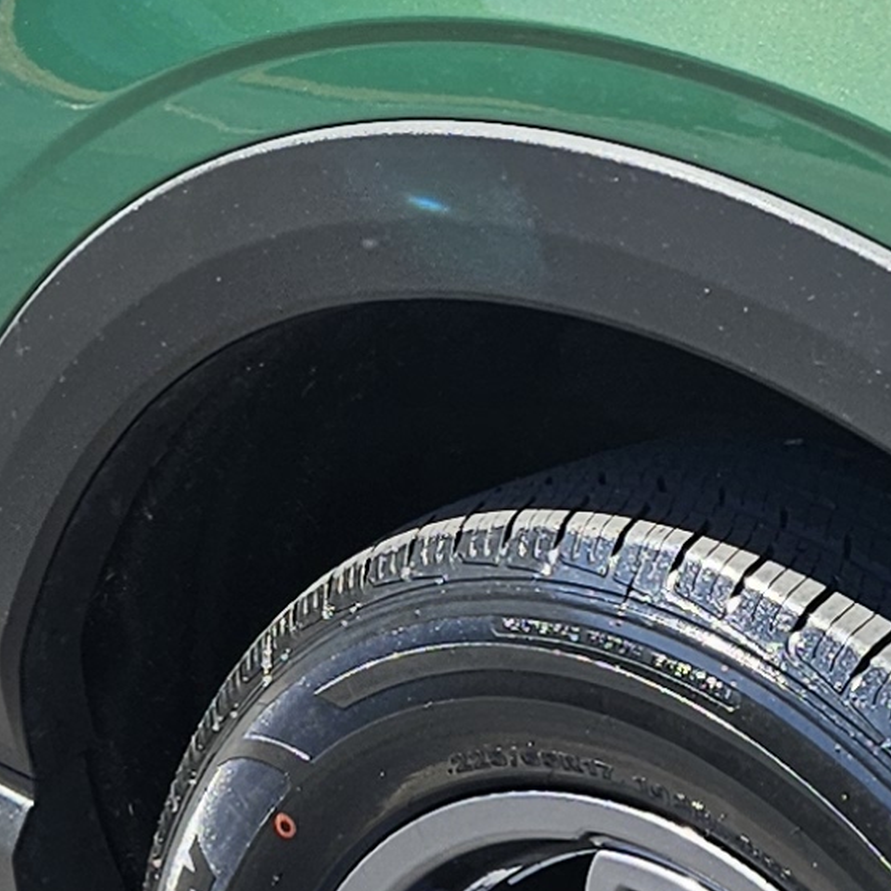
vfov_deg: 11.8
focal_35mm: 146
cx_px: 757
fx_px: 4252
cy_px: -40
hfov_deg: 11.9
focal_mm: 5.4
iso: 25
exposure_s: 1/707
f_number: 1.8
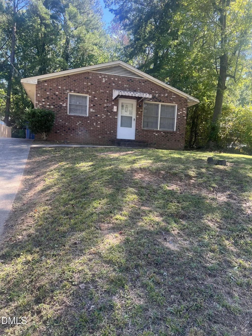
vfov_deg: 67.3
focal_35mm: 26
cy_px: 168
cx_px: 126
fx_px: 252
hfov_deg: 53.1
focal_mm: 5.7
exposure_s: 1/346
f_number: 1.5
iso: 50
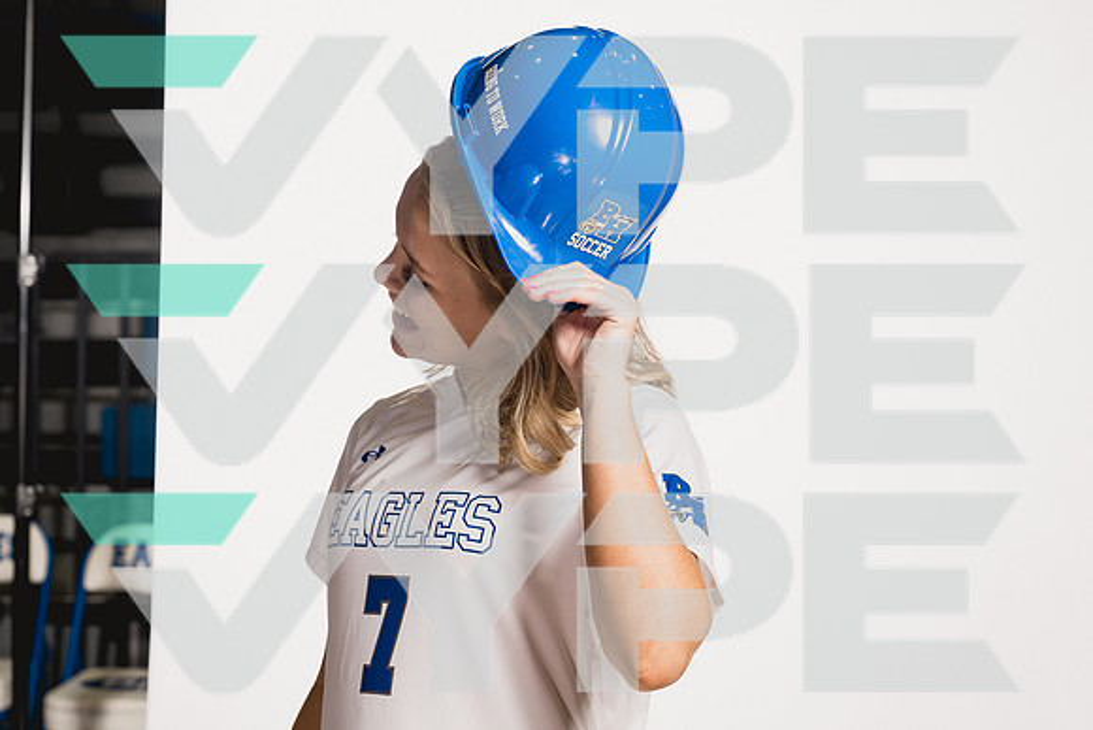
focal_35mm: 75
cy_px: 362
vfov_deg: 18.1
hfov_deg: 26.9
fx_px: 2287
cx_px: 543
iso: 400
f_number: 5.6
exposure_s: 1/250
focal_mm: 70
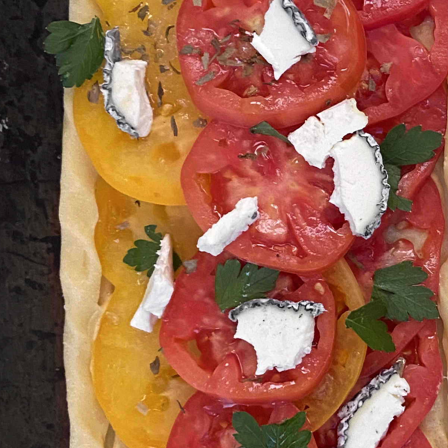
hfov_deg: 21.1
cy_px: 223
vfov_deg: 22.5
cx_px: 522
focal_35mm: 77
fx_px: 1127
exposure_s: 1/60
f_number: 1.8
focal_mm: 4.25
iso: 320
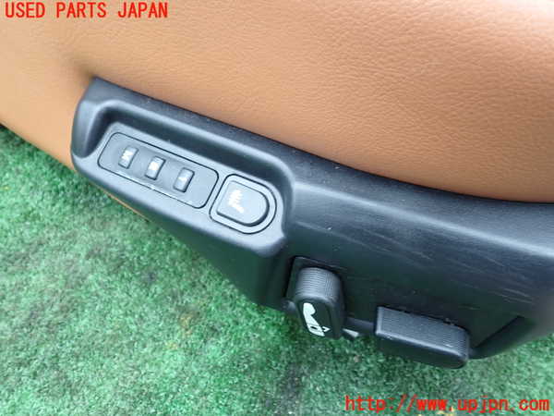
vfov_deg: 46.8
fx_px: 480
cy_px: 208
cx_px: 277
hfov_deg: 60.0
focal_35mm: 30
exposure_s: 1/80
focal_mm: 5.4
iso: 100
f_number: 2.3
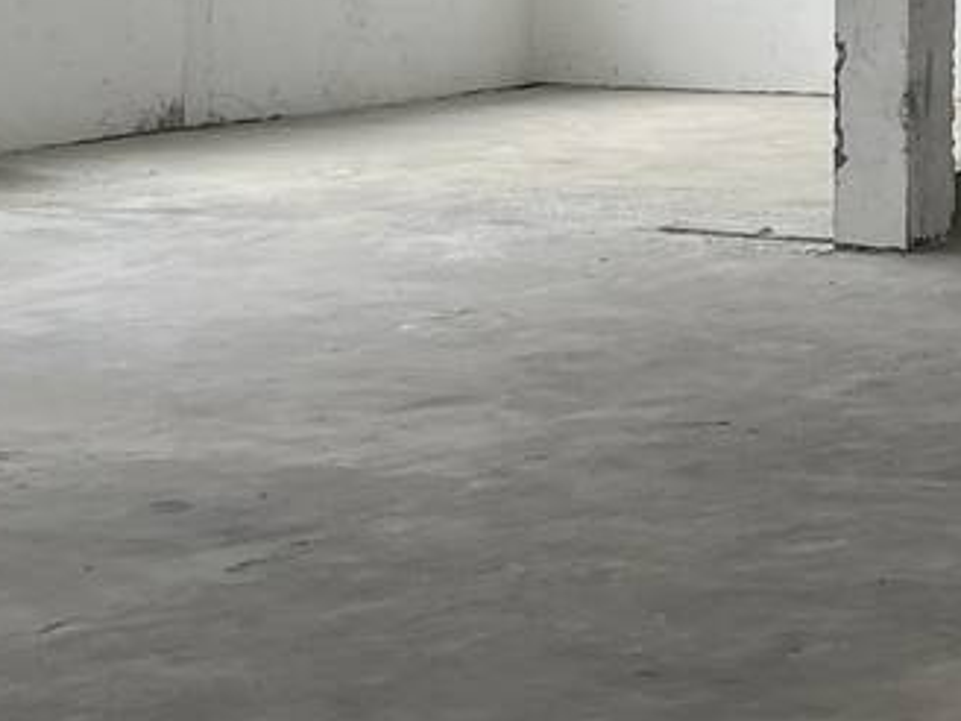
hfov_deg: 16.9
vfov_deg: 12.6
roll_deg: -0.2
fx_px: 3165
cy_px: -223
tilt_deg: -0.1
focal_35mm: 114
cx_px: 946
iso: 100
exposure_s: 1/121
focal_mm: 5.7
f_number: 1.5
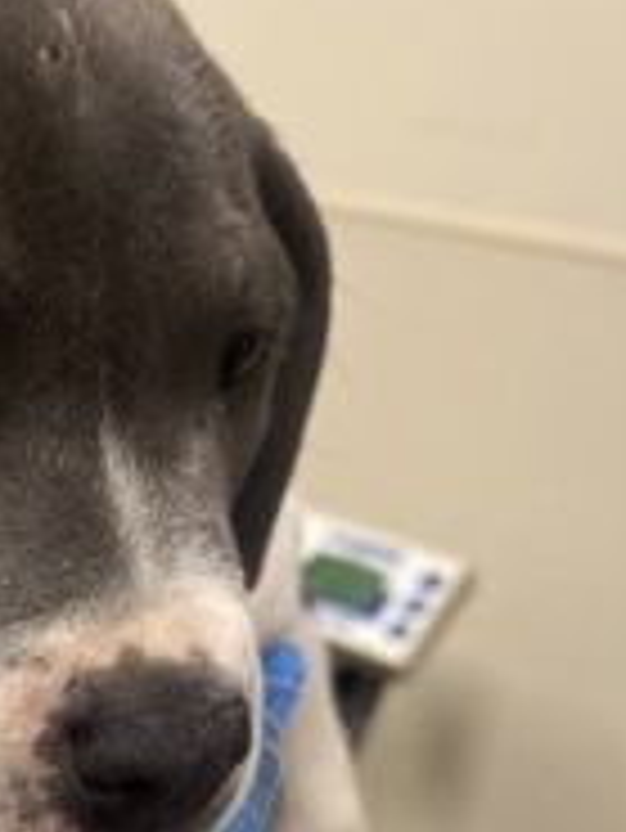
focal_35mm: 59
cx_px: -56
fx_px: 1421
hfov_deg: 23.4
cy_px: 774
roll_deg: -6.0
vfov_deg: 31.0
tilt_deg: -26.0
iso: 80
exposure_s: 1/60
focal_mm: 5.1
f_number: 1.6
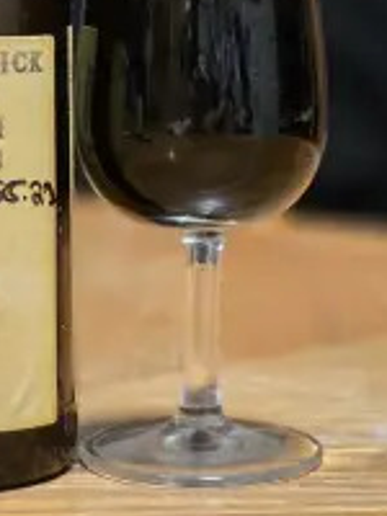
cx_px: 88
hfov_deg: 10.7
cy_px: 23
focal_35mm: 138
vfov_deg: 14.1
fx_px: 2057
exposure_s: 1/30
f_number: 2.4
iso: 1250
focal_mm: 7.9
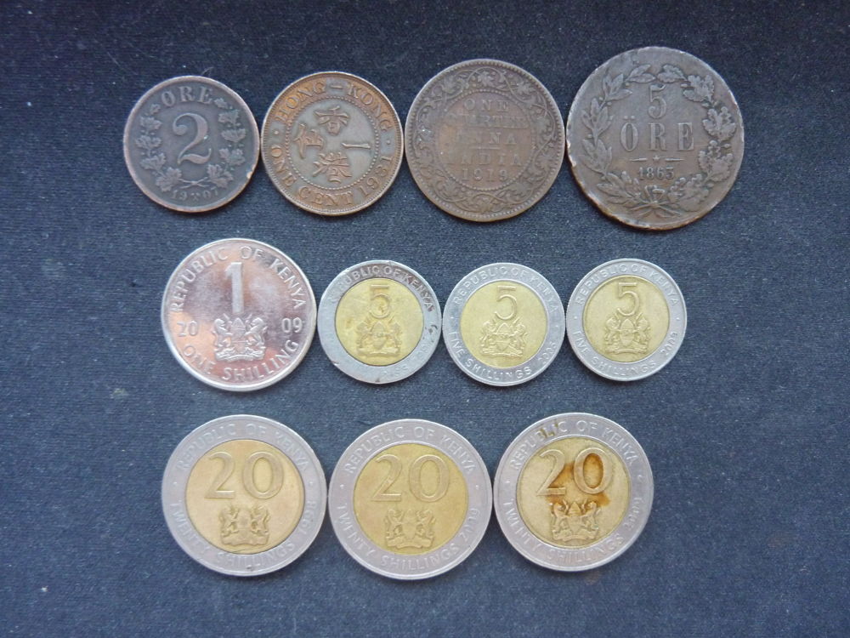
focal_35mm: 25
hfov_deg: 69.4
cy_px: 319
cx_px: 425
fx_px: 614
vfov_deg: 54.9
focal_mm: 4.1
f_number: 3.3
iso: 320
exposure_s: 1/30
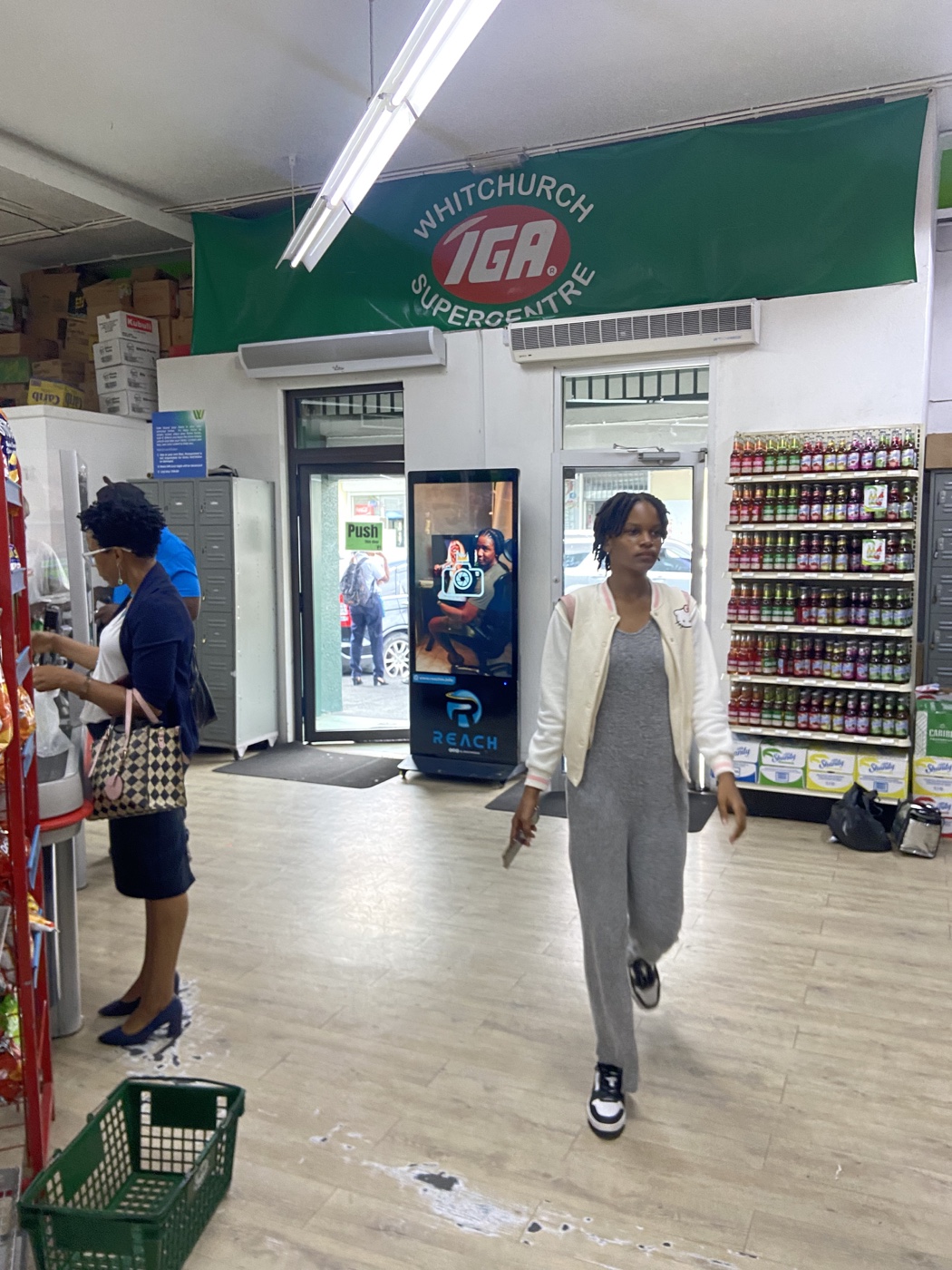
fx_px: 953
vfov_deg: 67.3
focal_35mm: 26
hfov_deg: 53.1
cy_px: 635
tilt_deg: -5.2
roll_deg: +1.1
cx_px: 476
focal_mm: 4.25
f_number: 1.8
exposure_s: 1/50
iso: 200
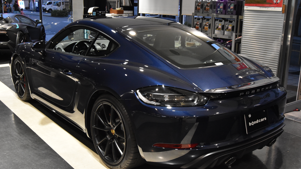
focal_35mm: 38
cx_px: 150
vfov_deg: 31.2
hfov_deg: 52.8
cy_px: 95
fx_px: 303
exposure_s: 1/40
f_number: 8
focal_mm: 24
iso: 4000
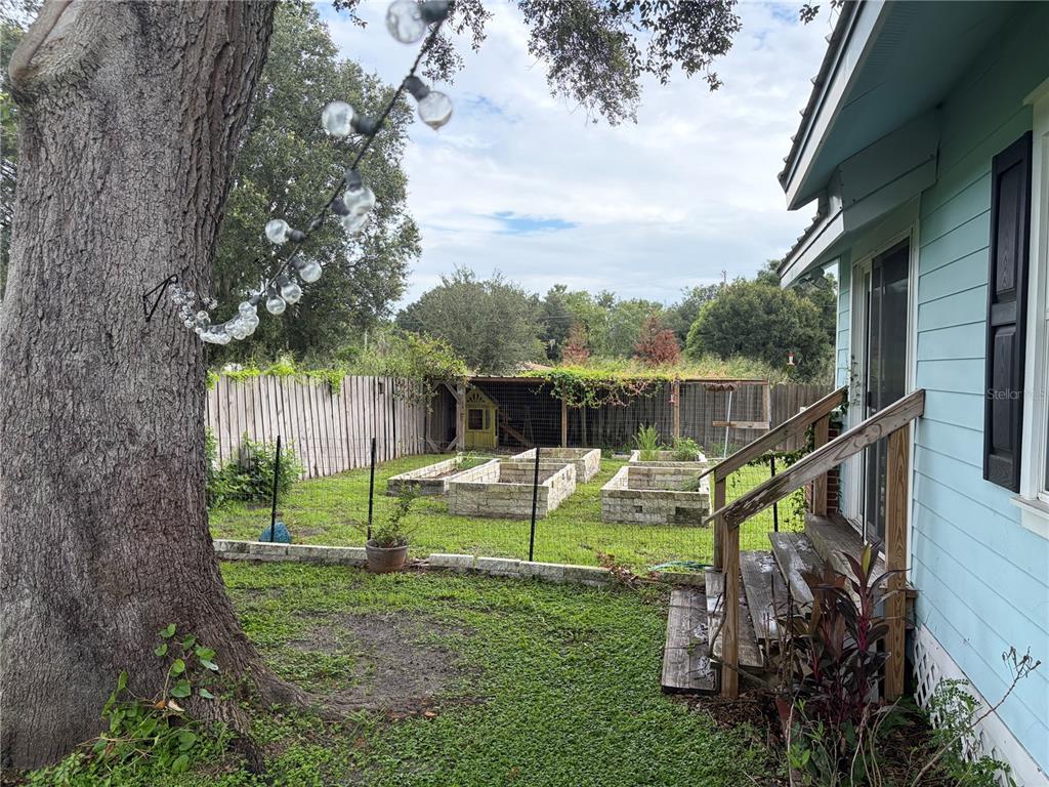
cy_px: 394
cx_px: 524
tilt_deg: -1.7
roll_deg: +0.0
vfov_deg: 53.1
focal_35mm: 26
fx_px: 788
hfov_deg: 67.3
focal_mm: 5.96
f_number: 1.6
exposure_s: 1/1239
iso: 64
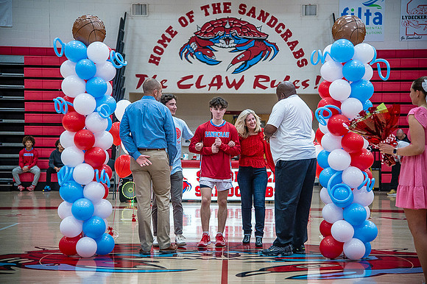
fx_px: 972
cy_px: 142
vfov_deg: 16.6
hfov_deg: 24.8
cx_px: 214
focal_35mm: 82
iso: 2000
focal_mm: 82
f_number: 4
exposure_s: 1/320
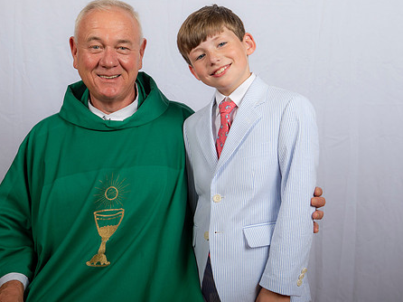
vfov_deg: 22.6
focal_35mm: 65
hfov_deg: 29.8
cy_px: 144
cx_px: 162
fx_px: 756
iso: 320
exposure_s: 1/200
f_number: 8
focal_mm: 52
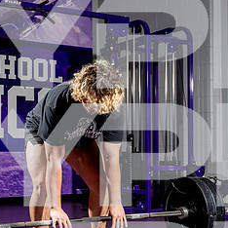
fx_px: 566
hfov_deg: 22.7
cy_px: 155
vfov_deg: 22.6
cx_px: 81
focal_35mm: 76
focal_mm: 36
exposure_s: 1/250
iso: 100
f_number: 8
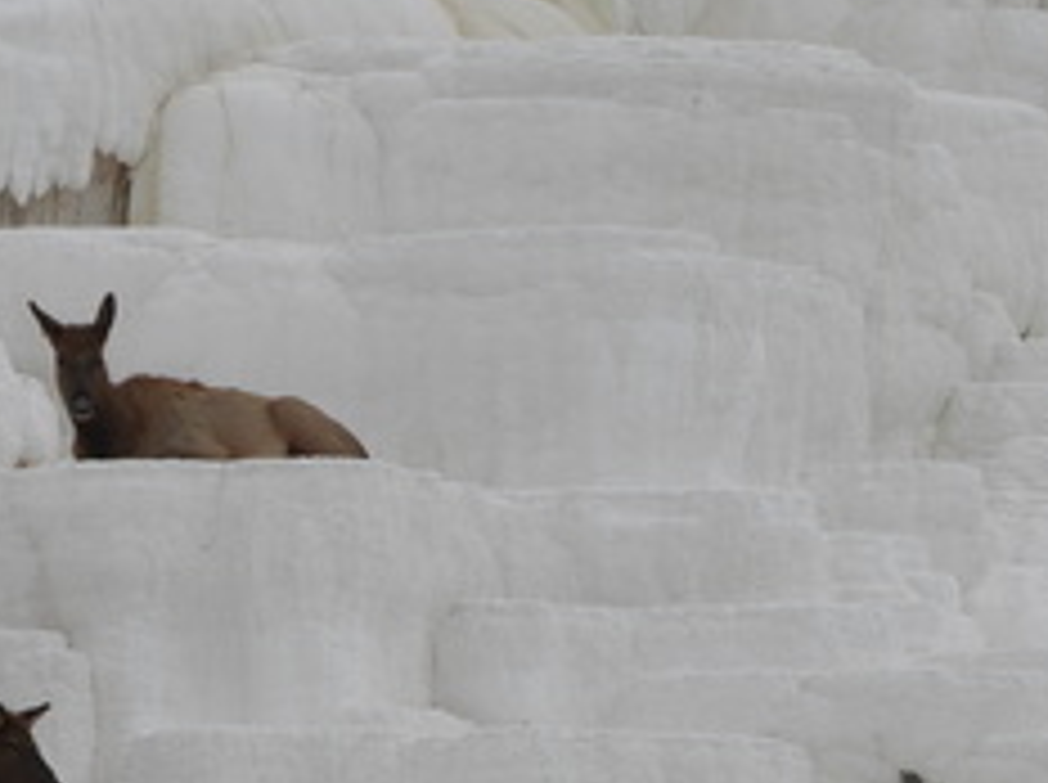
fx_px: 36395
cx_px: 72
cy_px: 585
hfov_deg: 1.6
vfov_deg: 1.2
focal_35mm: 1204
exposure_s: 1/500
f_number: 5.6
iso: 100
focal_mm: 89.6
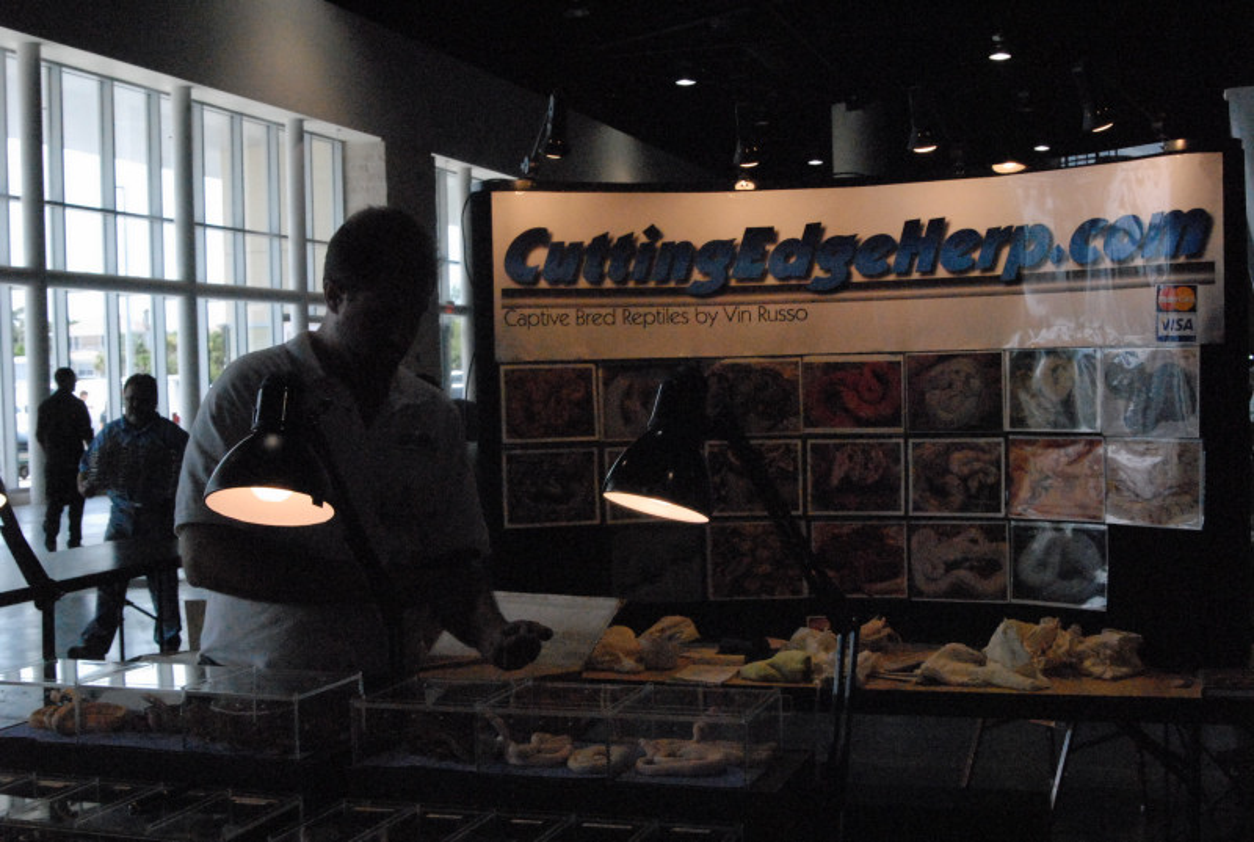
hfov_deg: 46.3
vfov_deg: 32.0
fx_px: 1466
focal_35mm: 42
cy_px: 421
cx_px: 627
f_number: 13
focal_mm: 28
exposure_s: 1/640
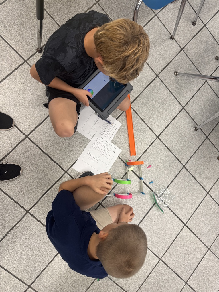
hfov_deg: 56.8
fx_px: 202
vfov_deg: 71.6
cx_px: 110
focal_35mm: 24
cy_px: 146
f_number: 1.78
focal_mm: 6.76
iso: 64
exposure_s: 1/61
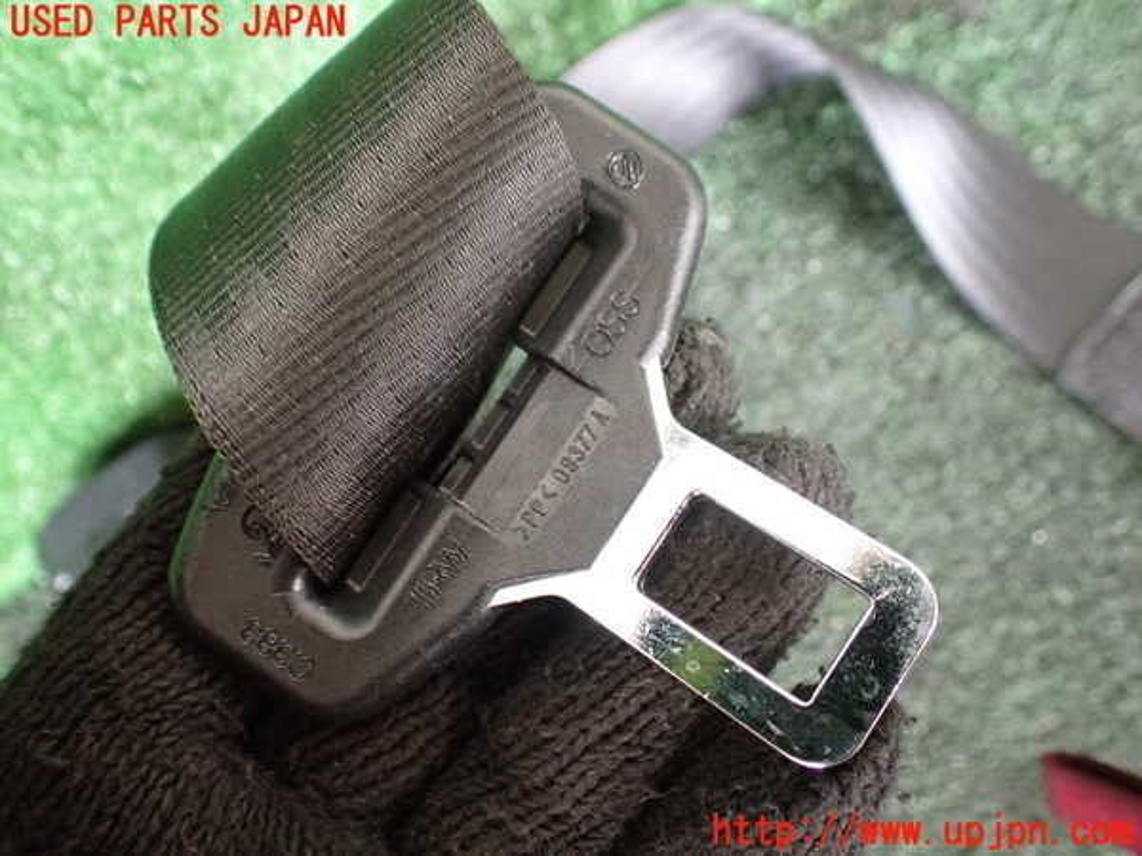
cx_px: 571
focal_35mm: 30
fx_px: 990
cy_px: 428
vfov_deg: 46.8
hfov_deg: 60.0
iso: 800
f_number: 2.3
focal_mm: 5.4
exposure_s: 1/40
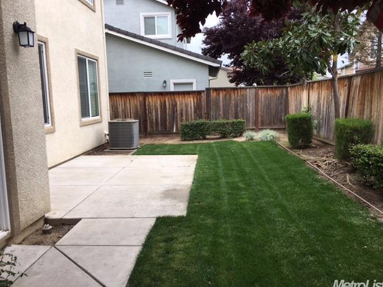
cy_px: 144
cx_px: 196
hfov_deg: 60.0
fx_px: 332
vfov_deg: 46.8
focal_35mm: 30
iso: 25
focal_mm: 4.15
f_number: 2.2
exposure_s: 1/268
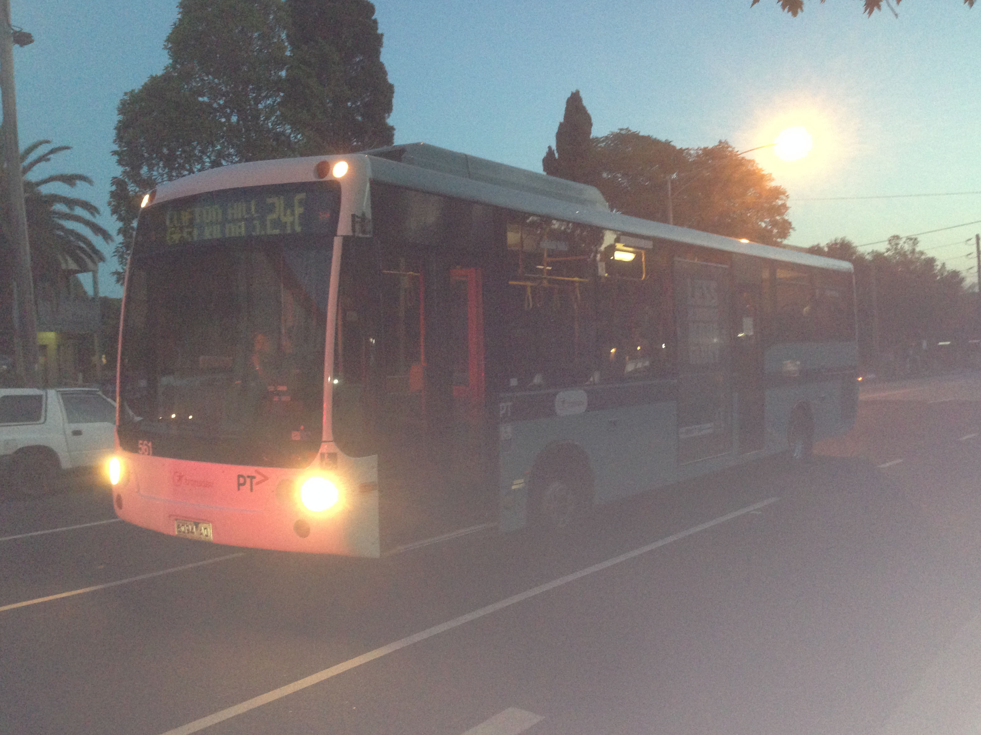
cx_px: 494
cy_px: 362
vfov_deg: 41.8
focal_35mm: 34
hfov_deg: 54.0
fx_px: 964
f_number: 2.4
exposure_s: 1/16
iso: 200
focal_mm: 4.12
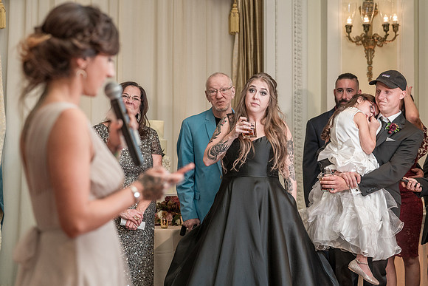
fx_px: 1132
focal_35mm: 95
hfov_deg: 21.4
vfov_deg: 14.4
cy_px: 150
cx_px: 224
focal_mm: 90
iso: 2000
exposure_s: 1/200
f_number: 4
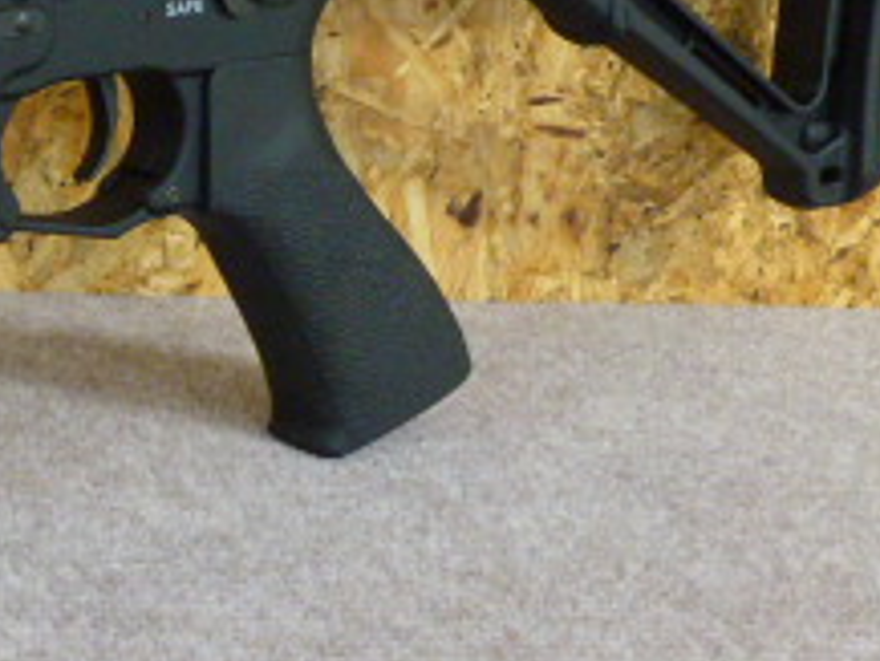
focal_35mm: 112
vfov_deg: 13.1
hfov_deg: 16.4
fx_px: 2849
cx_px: -337
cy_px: 24
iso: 400
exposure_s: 1/15
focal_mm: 6.8
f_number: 4.5
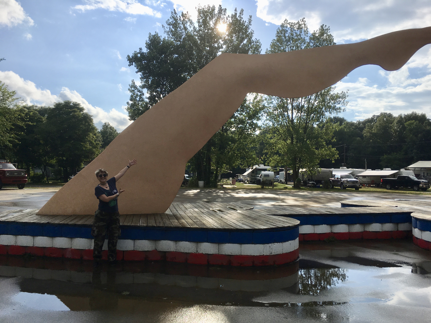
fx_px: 361
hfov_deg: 61.7
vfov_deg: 48.2
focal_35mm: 29
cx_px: 216
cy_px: 162
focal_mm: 4.15
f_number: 2.2
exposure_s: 1/3663
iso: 25
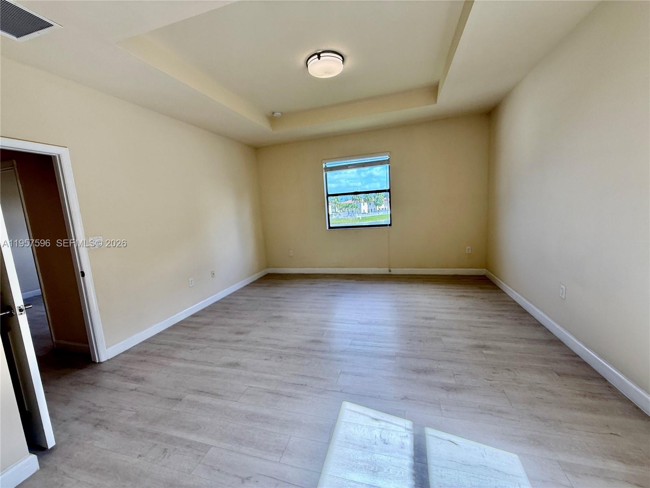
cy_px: 244
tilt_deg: -6.8
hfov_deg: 102.1
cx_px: 325
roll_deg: +3.3
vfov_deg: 85.7
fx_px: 263
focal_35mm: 14
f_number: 2.2
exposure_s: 1/99
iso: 100
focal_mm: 2.22
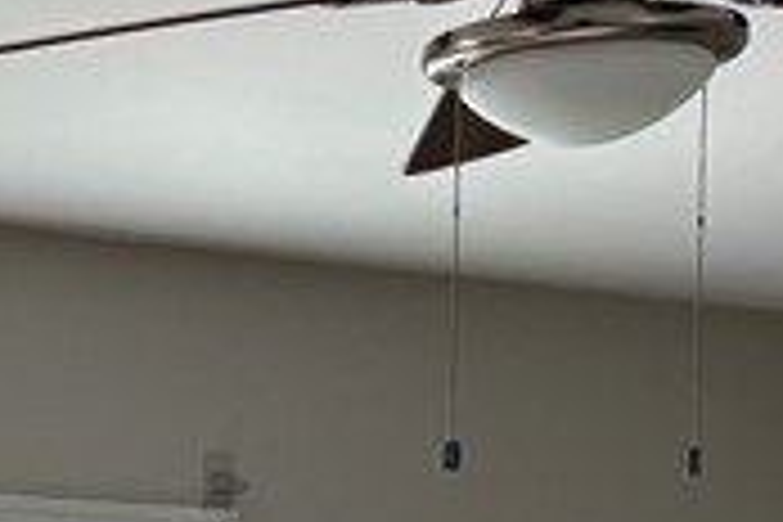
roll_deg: +1.0
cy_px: 1228
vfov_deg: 8.0
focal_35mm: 159
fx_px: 3458
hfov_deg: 12.3
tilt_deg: -4.6
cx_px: -369
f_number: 1.6
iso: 64
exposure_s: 1/277
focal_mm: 5.96
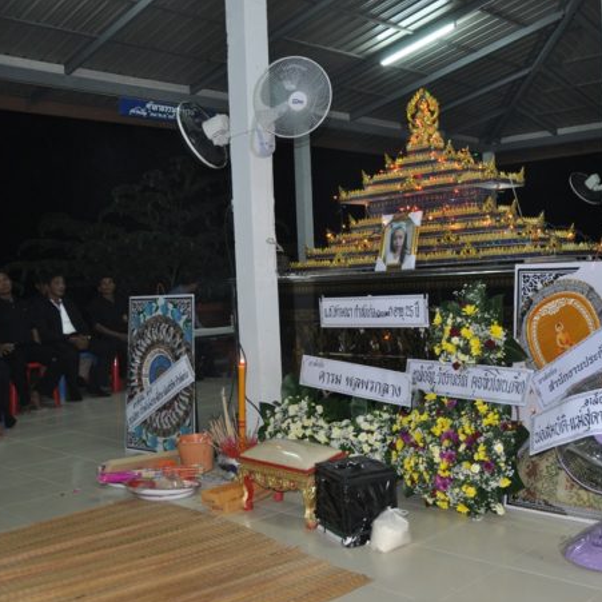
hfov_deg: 44.2
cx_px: 410
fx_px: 728
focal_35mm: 37
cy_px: 300
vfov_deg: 44.9
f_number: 3.5
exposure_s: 1/60
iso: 800
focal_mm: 18
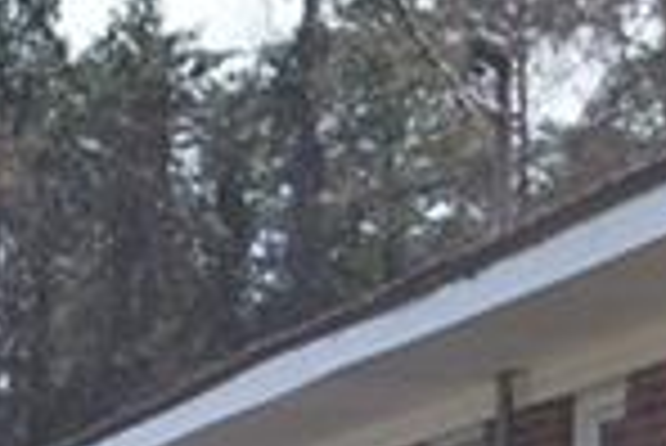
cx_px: 806
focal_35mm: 249
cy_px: 881
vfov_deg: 5.4
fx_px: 4611
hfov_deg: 8.2
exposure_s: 1/200
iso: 100
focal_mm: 24
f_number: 10
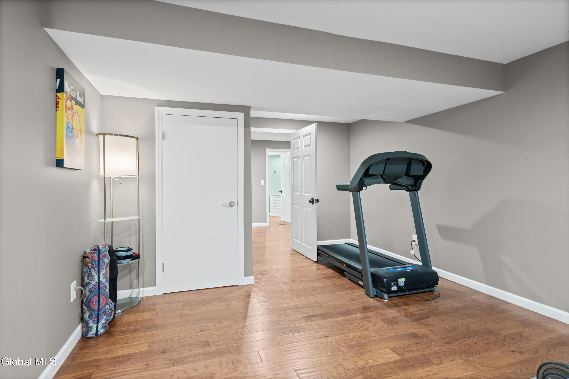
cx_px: 284
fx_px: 269
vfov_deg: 70.5
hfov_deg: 93.3
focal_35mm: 17
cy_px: 190
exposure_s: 1
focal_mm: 17
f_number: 8
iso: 800
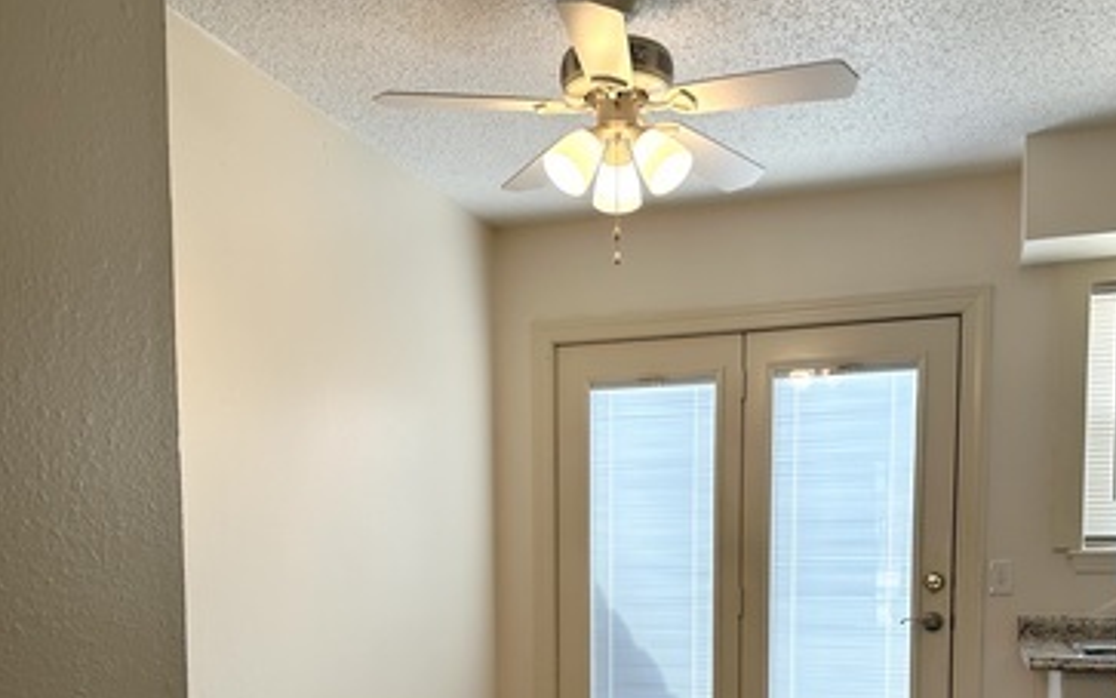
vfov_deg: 34.5
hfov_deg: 55.3
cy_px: 615
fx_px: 1065
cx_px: 570
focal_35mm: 35
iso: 64
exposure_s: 1/174
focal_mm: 6.86
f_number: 1.78
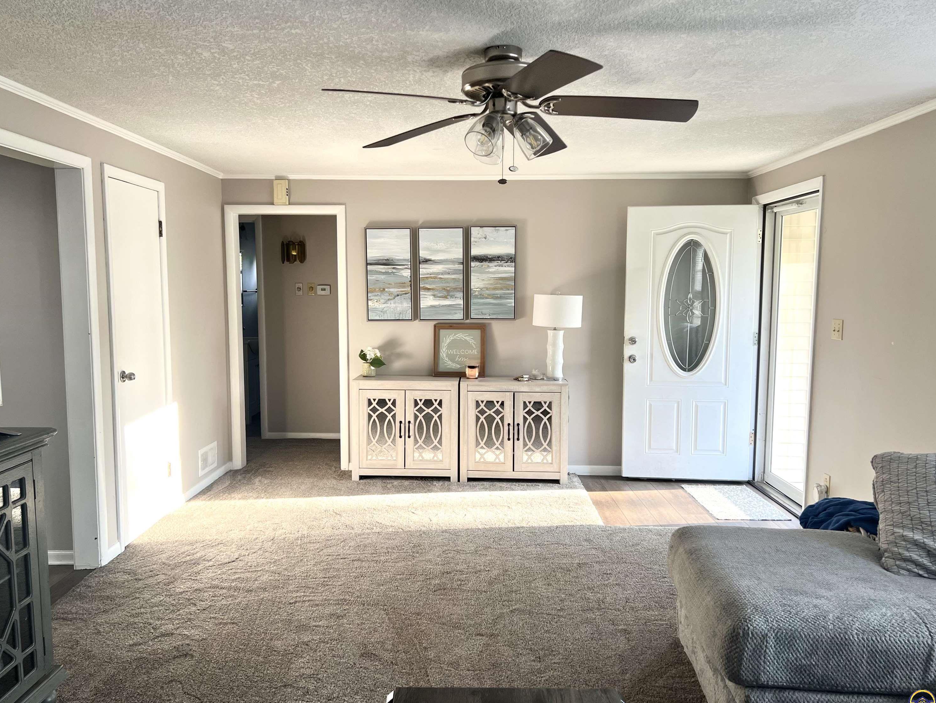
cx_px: 454
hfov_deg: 65.3
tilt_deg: -4.9
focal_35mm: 27
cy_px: 355
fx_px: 730
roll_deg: -0.5
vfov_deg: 51.4
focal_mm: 5.7
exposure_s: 1/120
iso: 50
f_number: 1.5
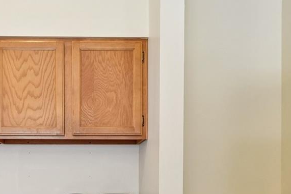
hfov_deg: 45.5
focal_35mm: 42
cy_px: 186
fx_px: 340
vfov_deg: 30.1
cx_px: 92
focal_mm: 10
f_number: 8
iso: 400
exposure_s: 1/13
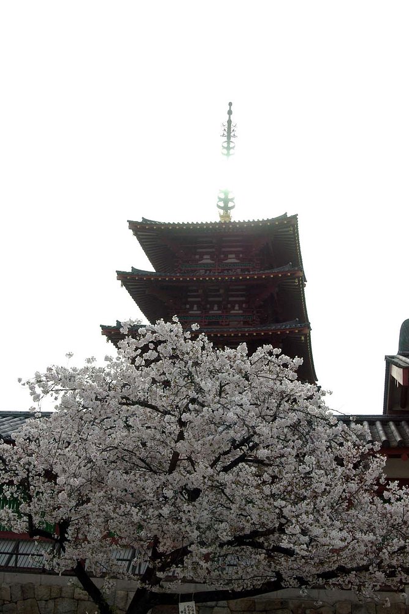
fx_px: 732
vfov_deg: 45.4
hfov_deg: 31.2
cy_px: 313
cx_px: 209
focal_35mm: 43
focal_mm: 28
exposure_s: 1/4000
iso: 800
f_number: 4.5
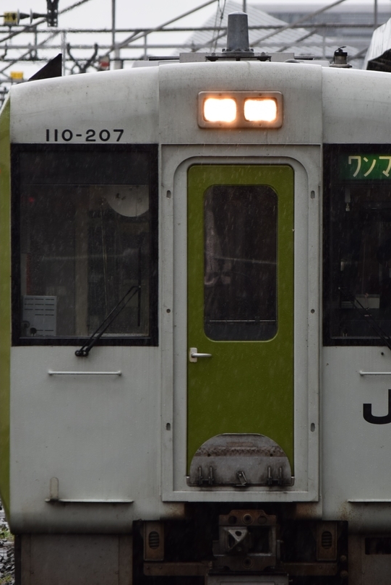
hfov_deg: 4.0
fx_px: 5604
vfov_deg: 6.0
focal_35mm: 345
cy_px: 316
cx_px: 241
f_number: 5
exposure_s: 1/250
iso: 200
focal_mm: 155
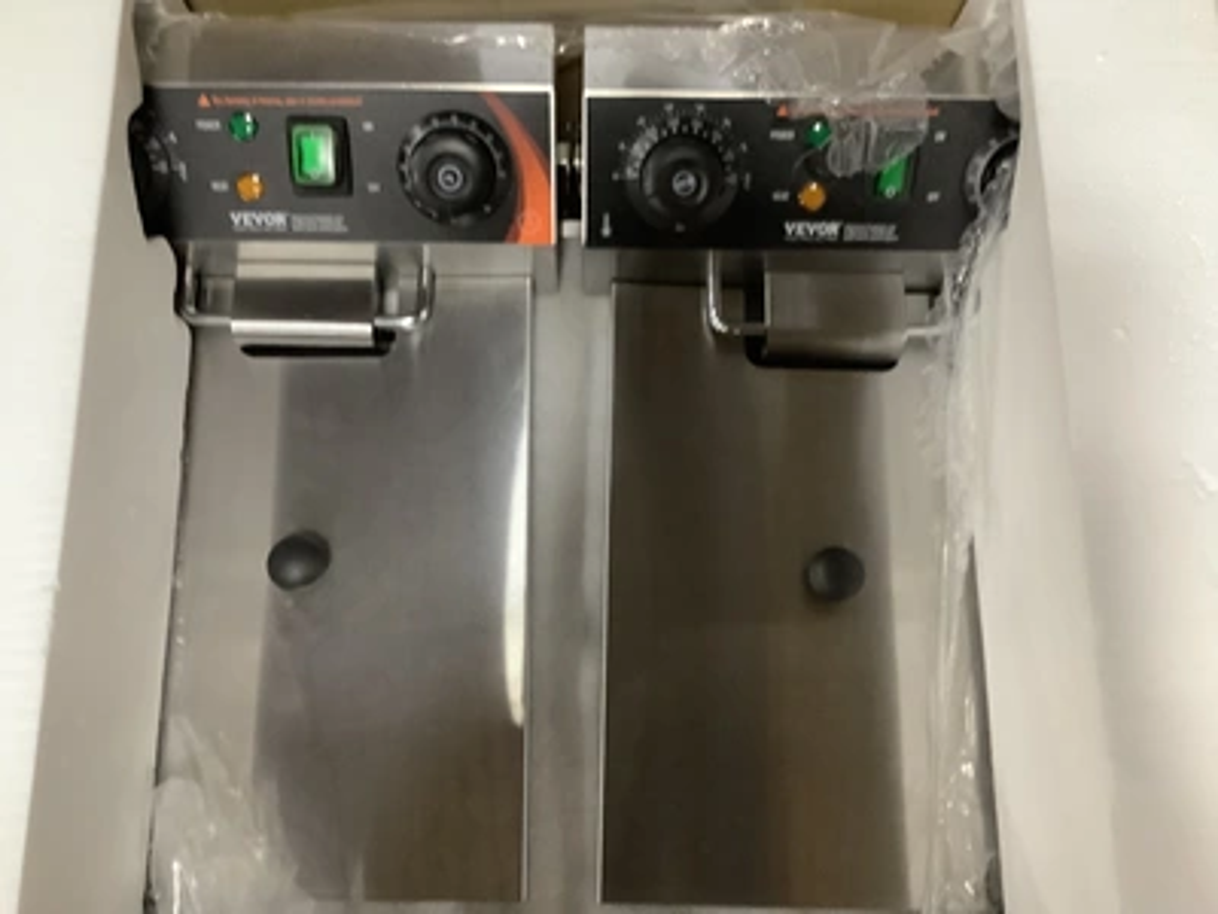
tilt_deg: -75.4
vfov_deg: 45.4
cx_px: 609
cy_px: 457
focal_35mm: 31
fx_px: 1091
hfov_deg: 58.4
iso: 400
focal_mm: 3.3
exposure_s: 1/30
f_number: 2.4
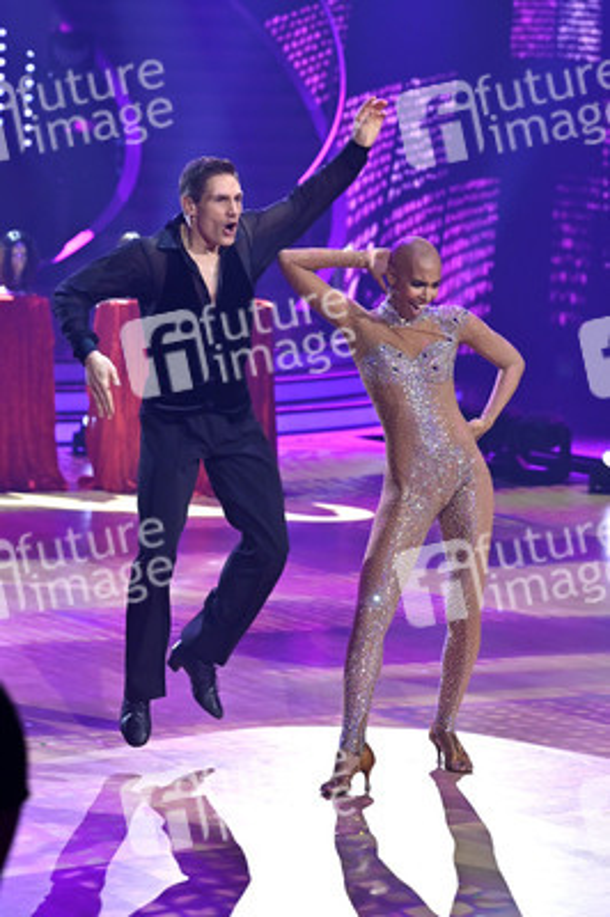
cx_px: 305
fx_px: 2546
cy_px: 458
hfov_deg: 13.7
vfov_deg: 20.4
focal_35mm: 100
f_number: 4
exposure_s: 1/500
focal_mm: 100
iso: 1250
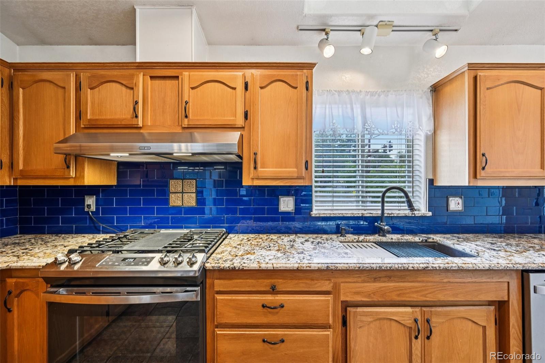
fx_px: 212
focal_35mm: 14
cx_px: 272
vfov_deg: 81.2
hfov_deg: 104.3
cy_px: 182
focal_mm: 14
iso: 400
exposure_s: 1/15
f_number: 8
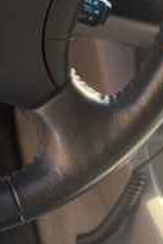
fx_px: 564
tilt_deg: -28.0
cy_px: -80
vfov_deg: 21.8
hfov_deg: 15.2
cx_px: -85
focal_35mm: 83
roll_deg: -2.5
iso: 125
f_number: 1.78
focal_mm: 6.76
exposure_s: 1/199
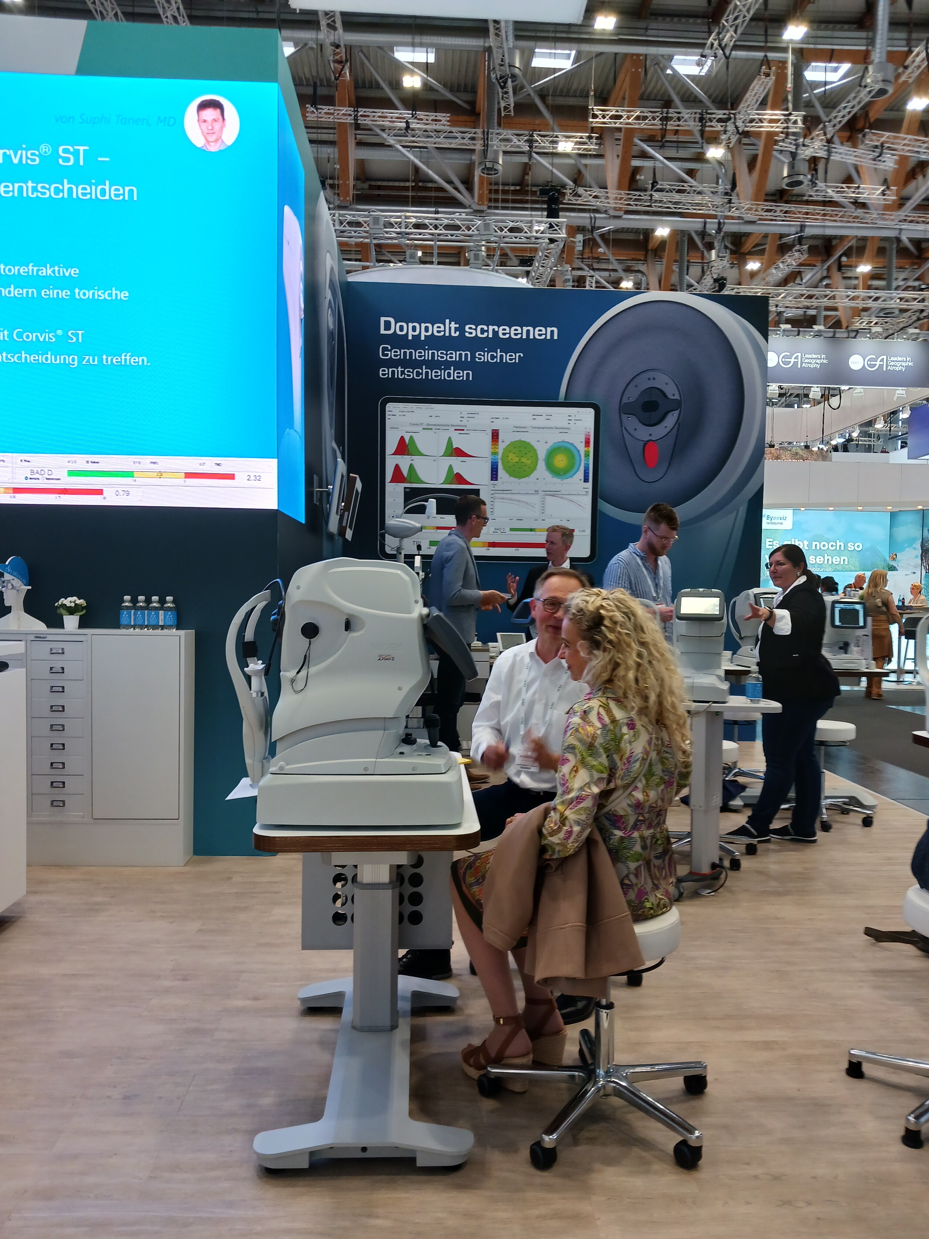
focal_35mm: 27
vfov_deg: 65.3
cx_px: 464
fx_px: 966
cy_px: 620
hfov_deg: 51.4
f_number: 1.8
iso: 100
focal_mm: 4
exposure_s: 1/50
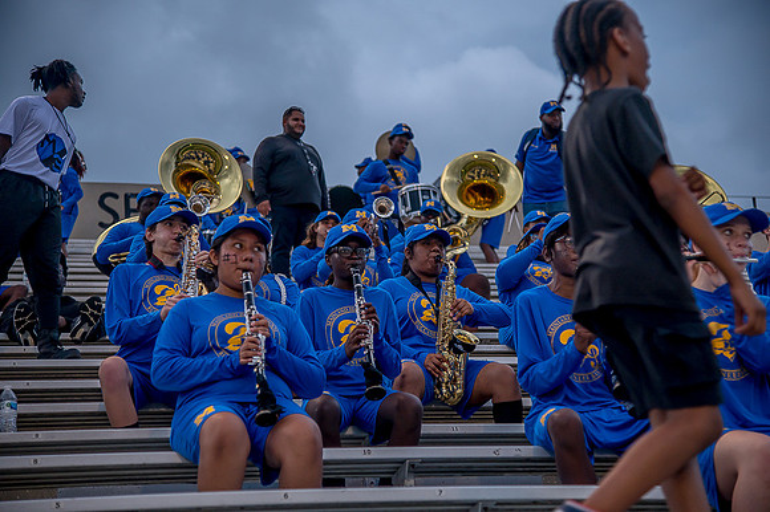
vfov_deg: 17.5
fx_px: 1667
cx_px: 385
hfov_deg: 26.0
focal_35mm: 78
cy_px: 256
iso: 400
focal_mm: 78
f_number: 4
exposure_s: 1/200
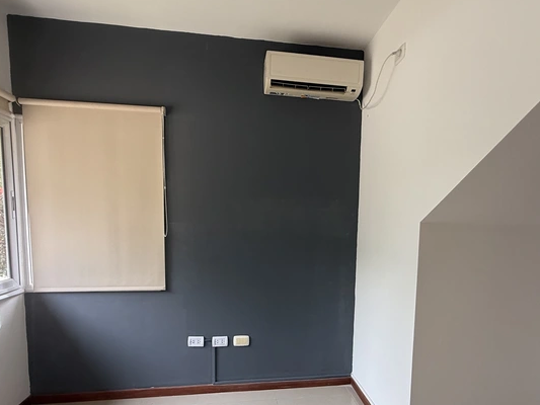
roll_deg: +0.4
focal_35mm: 21
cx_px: 293
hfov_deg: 78.8
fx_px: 328
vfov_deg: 62.6
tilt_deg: +1.2
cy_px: 252
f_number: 2.2
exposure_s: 1/99
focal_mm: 2.22
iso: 125
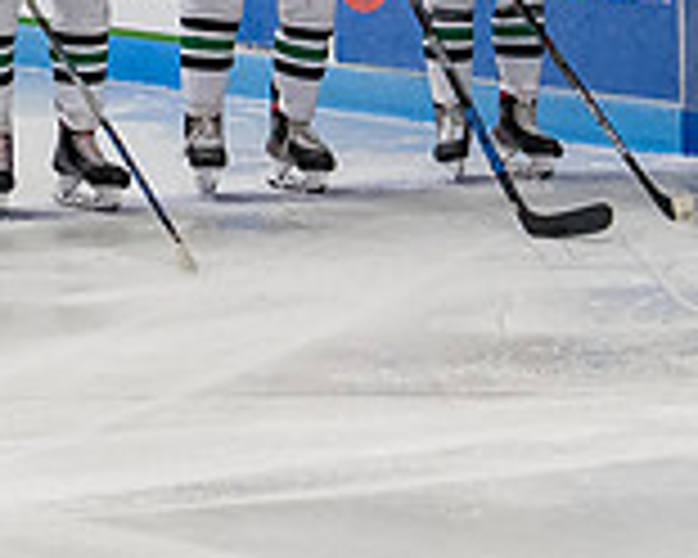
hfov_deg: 7.9
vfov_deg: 6.3
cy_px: -222
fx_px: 5061
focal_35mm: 245
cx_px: 136
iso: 1250
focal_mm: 40
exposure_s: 1/250
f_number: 4
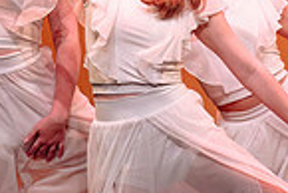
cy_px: 60
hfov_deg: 2.8
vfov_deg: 1.9
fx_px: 5838
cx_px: 420
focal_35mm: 729
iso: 1250
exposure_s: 1/400
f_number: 2.8
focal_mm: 150
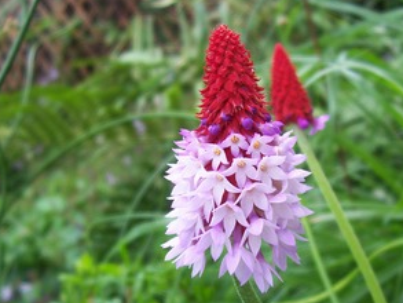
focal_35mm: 51
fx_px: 594
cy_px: 186
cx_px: 237
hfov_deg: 37.4
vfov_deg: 28.5
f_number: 2.7
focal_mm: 5.6
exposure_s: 1/138
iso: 80
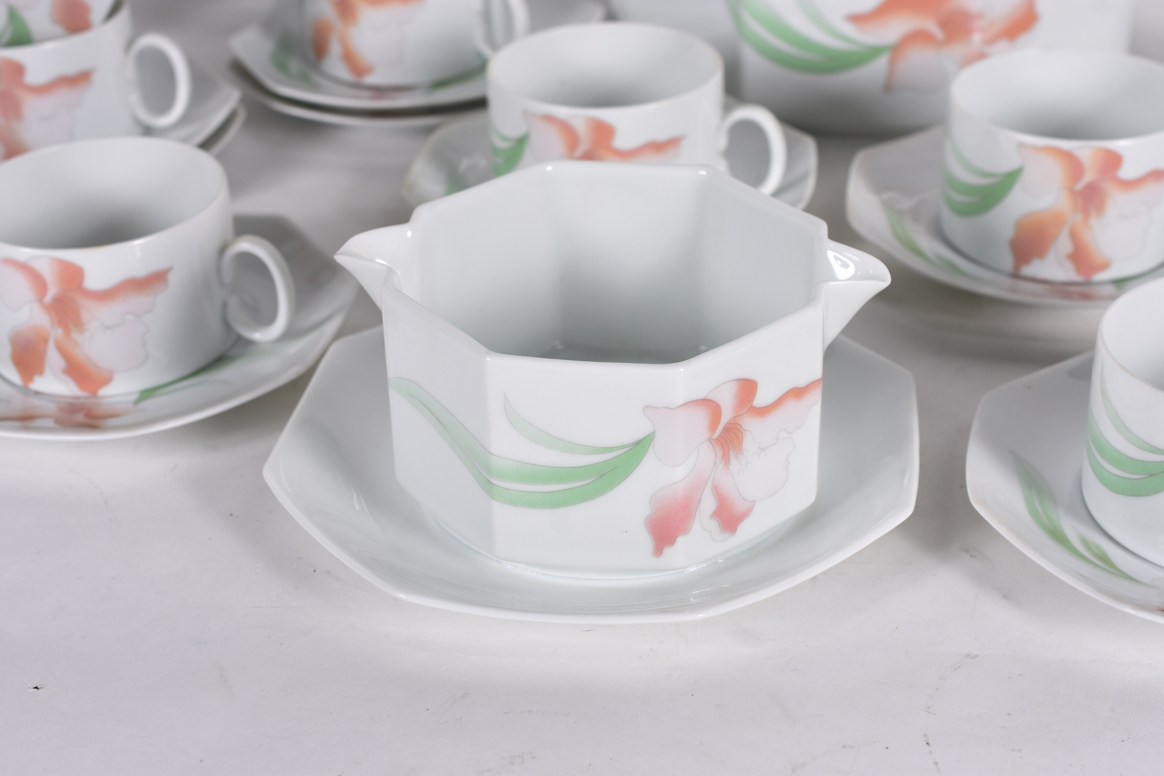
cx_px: 582
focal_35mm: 60
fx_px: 1940
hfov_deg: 33.4
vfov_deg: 22.6
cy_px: 388
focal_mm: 40
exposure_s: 1/50
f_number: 6.3
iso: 200
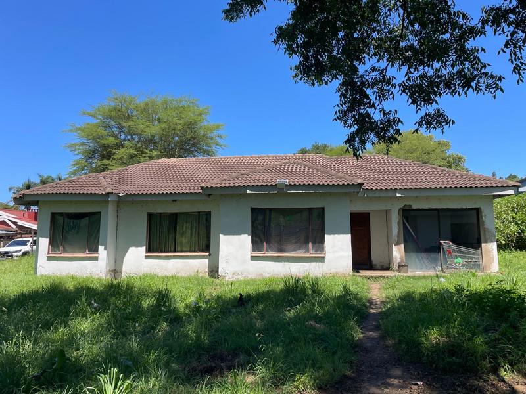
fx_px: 395
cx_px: 263
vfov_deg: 53.1
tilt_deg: +7.8
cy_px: 197
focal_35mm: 26
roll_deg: +0.4
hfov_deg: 67.3
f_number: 1.6
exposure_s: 1/1770
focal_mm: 4.2
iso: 32
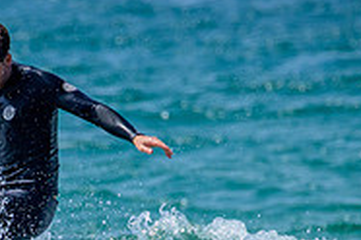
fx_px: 21317
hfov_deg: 1.0
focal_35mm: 2126
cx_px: -110
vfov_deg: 0.6
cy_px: 360
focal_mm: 610
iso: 1100
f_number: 11
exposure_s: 1/2000
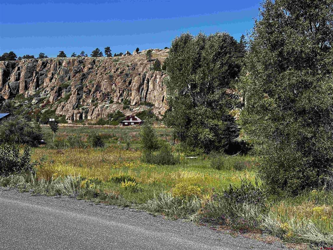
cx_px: 166
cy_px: 125
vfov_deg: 30.3
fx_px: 462
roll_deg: +0.4
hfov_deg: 39.7
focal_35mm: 48
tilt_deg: +1.2
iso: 64
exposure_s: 1/2890
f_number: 1.78
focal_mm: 6.86
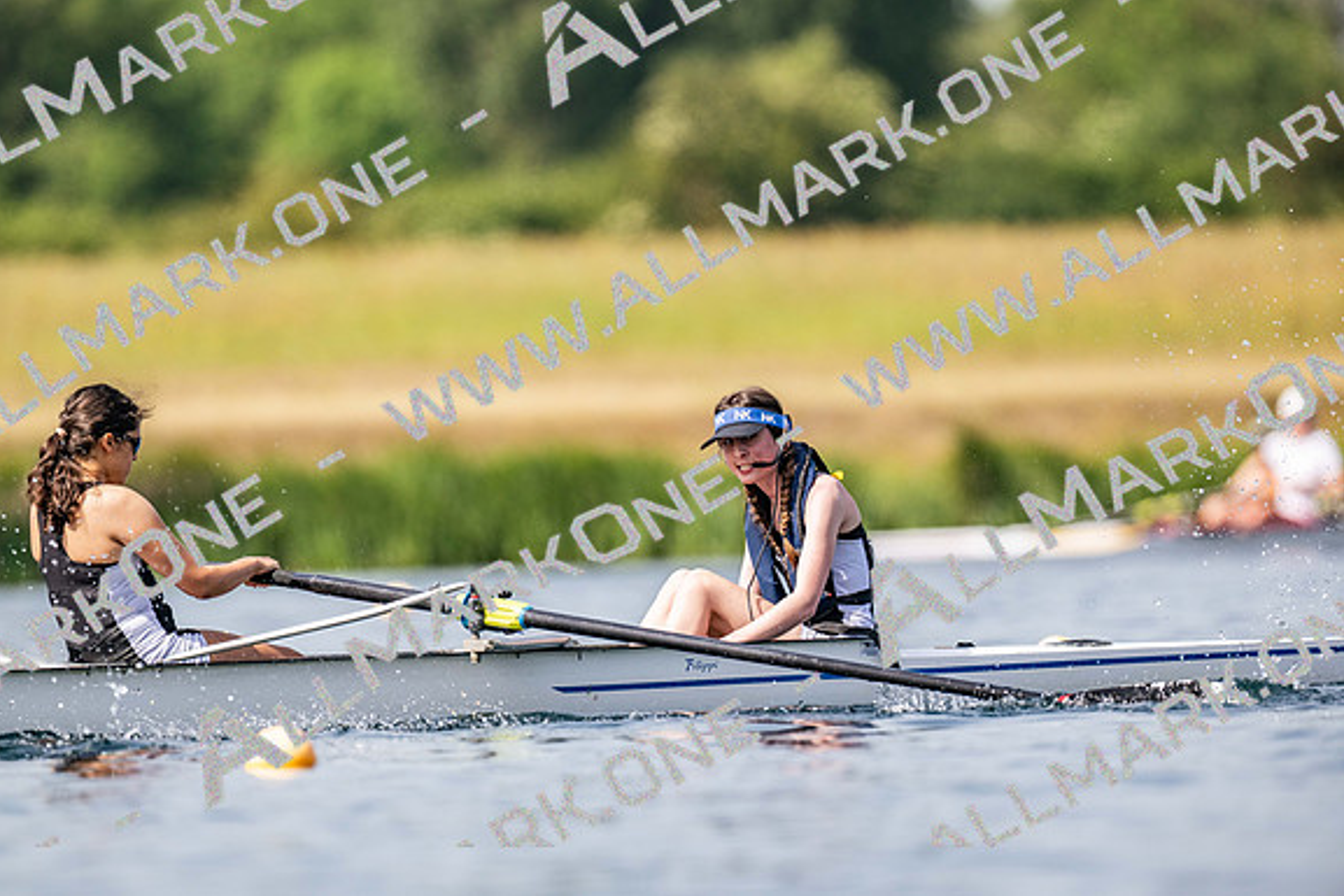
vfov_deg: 2.3
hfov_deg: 3.4
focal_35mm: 603
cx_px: 671
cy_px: 448
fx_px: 22516
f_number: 5
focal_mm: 600
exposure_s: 1/2500
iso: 250
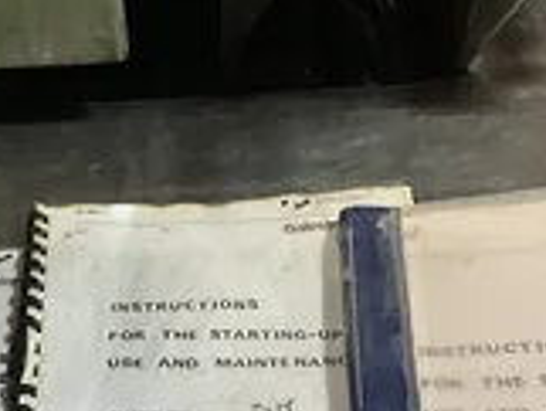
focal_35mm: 72
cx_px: 197
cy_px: 306
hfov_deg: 26.9
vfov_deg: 20.3
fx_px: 1137
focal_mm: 3
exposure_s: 1/60
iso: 200
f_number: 1.8
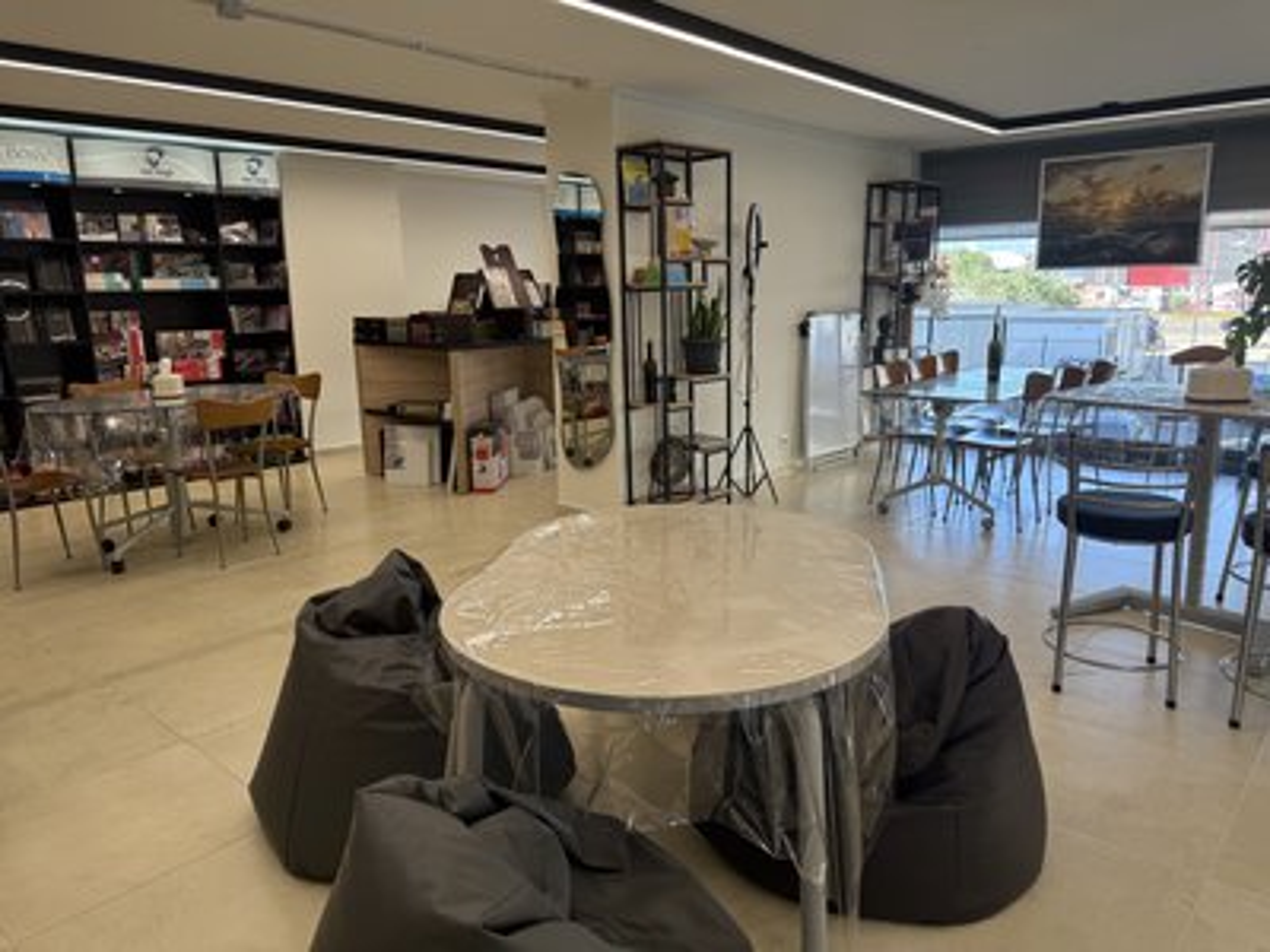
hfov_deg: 71.6
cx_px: 635
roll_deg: +1.3
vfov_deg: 56.8
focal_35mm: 24
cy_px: 476
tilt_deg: -11.5
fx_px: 881
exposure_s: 1/273
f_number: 1.78
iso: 100
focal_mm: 6.76
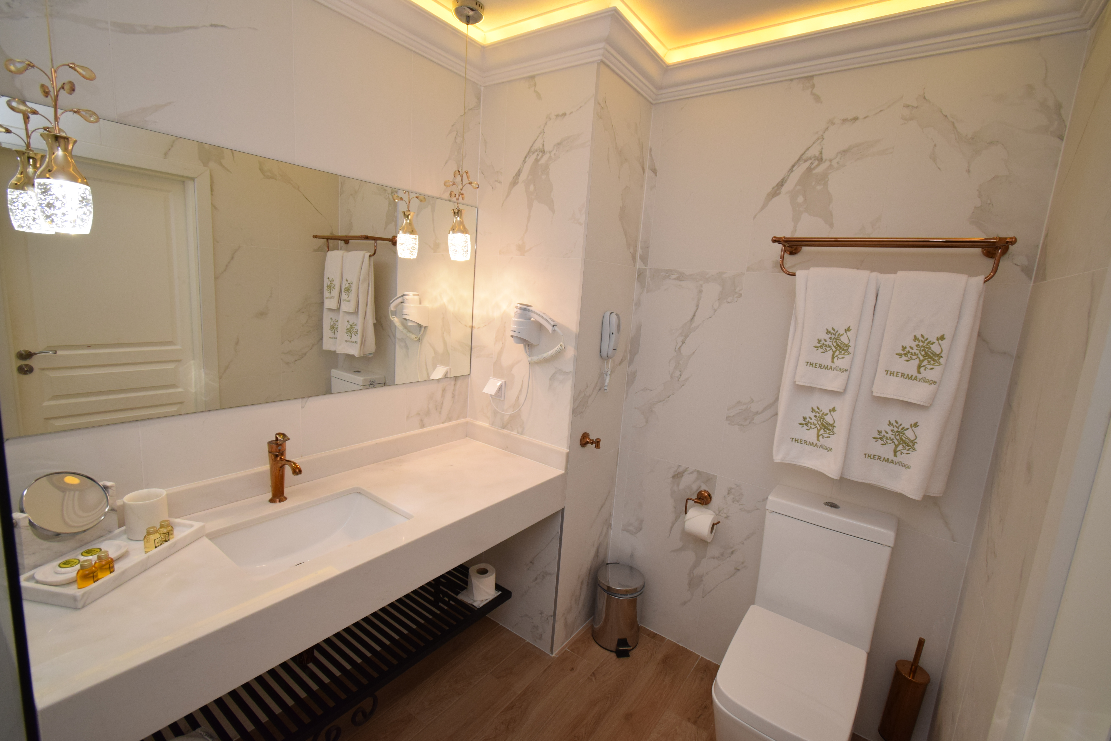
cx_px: 556
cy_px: 370
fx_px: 463
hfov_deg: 100.4
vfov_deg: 77.3
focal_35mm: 15
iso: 800
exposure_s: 1/100
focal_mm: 10
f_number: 5
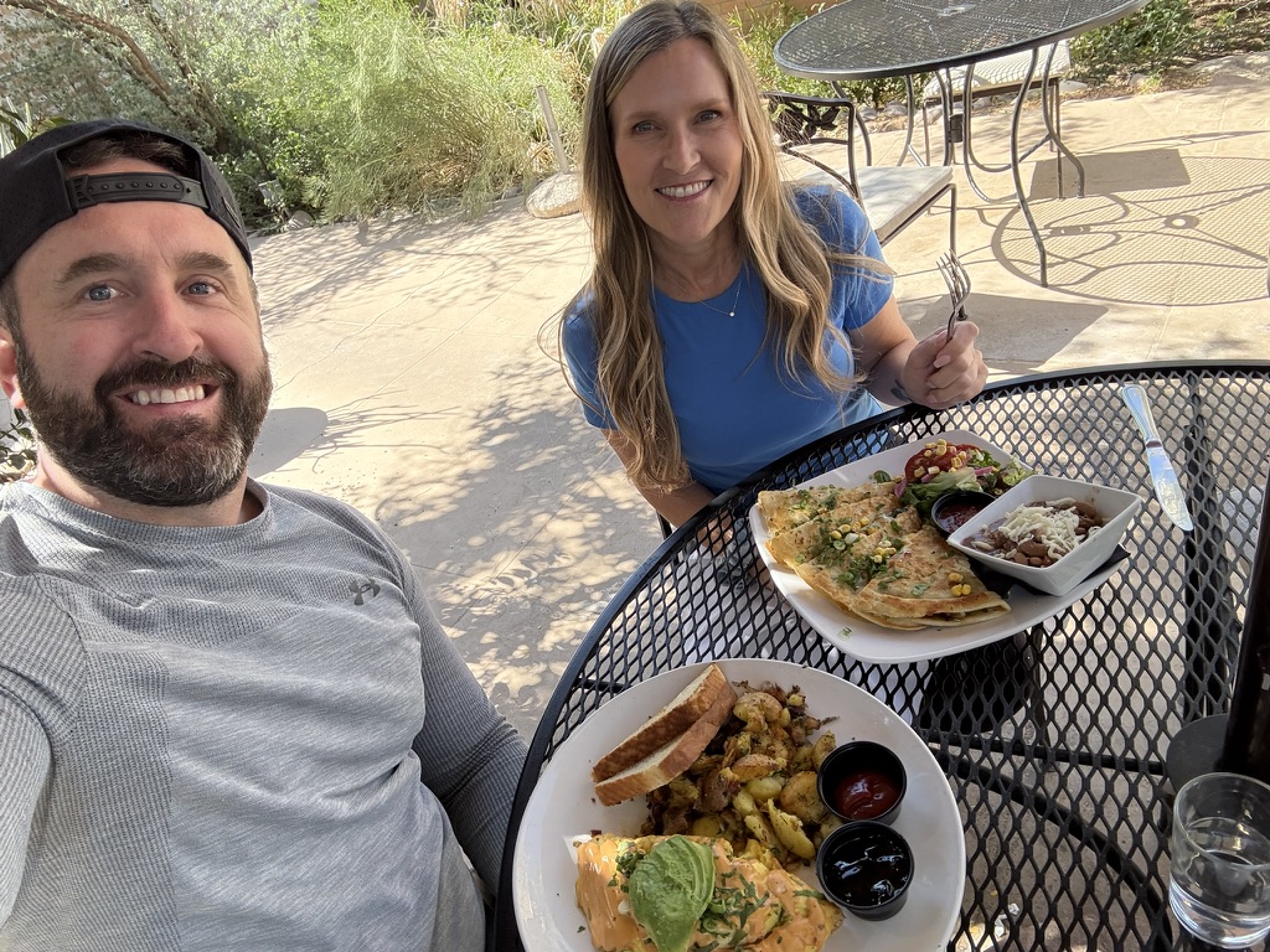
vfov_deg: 58.9
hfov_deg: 73.9
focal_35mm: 23
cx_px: 635
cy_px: 476
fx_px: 844
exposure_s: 1/197
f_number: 1.9
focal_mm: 2.69
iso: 80
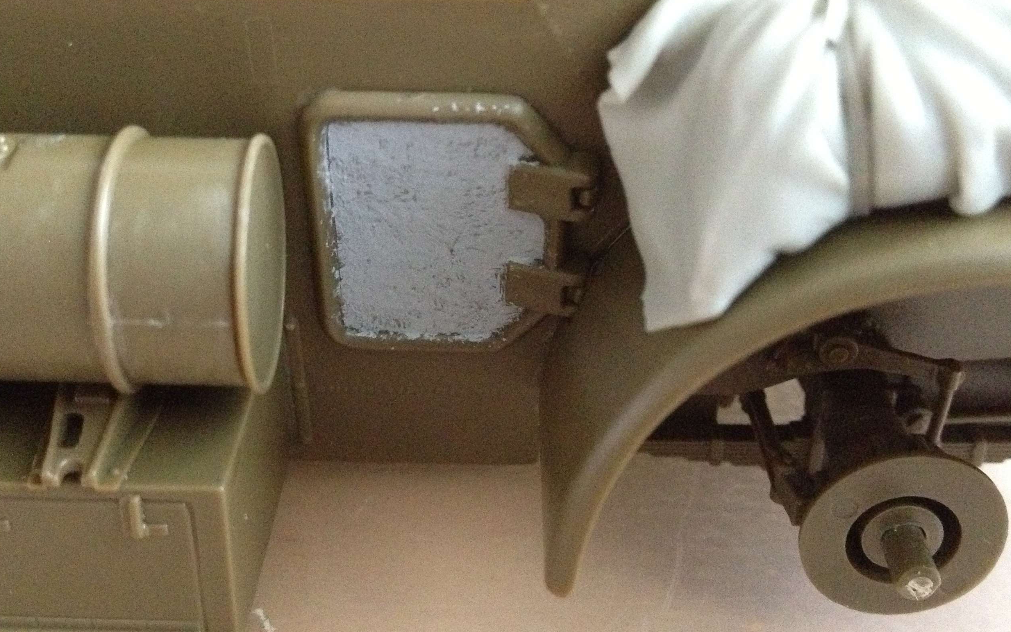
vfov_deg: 26.9
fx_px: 1323
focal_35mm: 48
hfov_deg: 41.8
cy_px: 289
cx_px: 470
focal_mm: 4.28
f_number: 2.4
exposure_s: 1/15
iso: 800
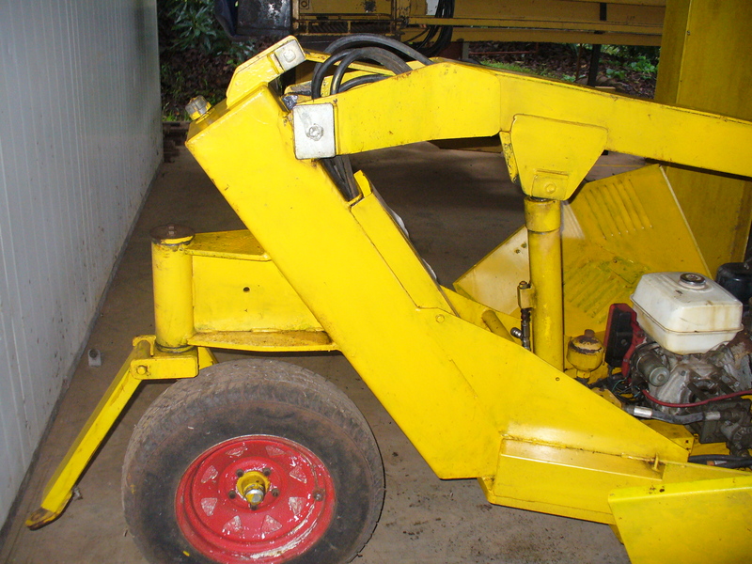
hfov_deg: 50.1
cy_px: 282
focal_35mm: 37
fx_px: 804
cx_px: 376
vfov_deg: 38.7
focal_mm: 6.1
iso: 200
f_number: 2.8
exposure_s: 1/30
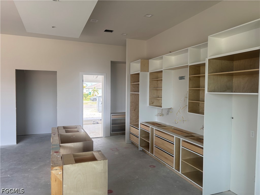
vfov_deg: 53.1
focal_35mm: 26
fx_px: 195
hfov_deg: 67.3
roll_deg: -1.1
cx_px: 130
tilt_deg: -2.6
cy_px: 98
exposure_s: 1/165
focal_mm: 5.96
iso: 50
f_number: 1.6
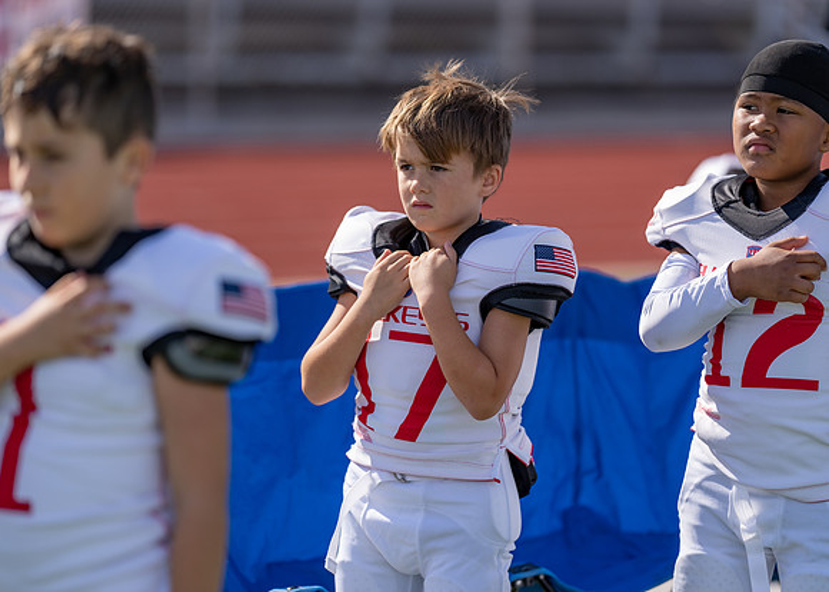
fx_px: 3330
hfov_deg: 14.2
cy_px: 296
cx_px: 414
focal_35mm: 141
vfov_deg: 10.2
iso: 100
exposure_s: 1/4000
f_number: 1.8
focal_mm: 135
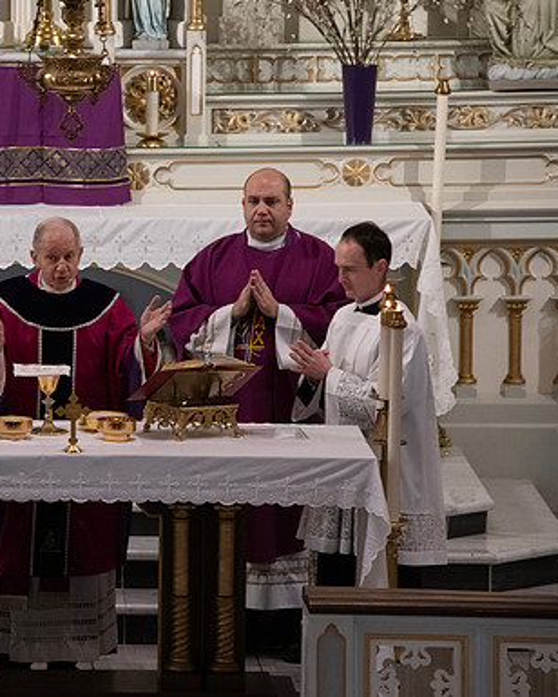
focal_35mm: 297
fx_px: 6131
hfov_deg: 5.2
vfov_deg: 6.5
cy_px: 348
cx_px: 80
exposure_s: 1/100
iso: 4000
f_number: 9
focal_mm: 210
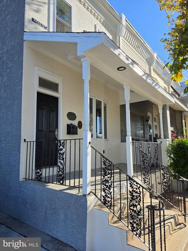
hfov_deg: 58.9
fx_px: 167
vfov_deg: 73.9
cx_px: 94
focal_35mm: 23
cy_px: 126
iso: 64
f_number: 1.4
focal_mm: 6.5
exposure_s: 1/4331
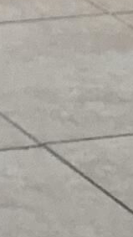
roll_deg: +0.3
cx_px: -717
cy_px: -651
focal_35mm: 300
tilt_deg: -4.7
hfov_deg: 3.4
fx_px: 1883
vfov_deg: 6.2
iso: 100
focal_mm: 4.25
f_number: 1.8
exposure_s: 1/78
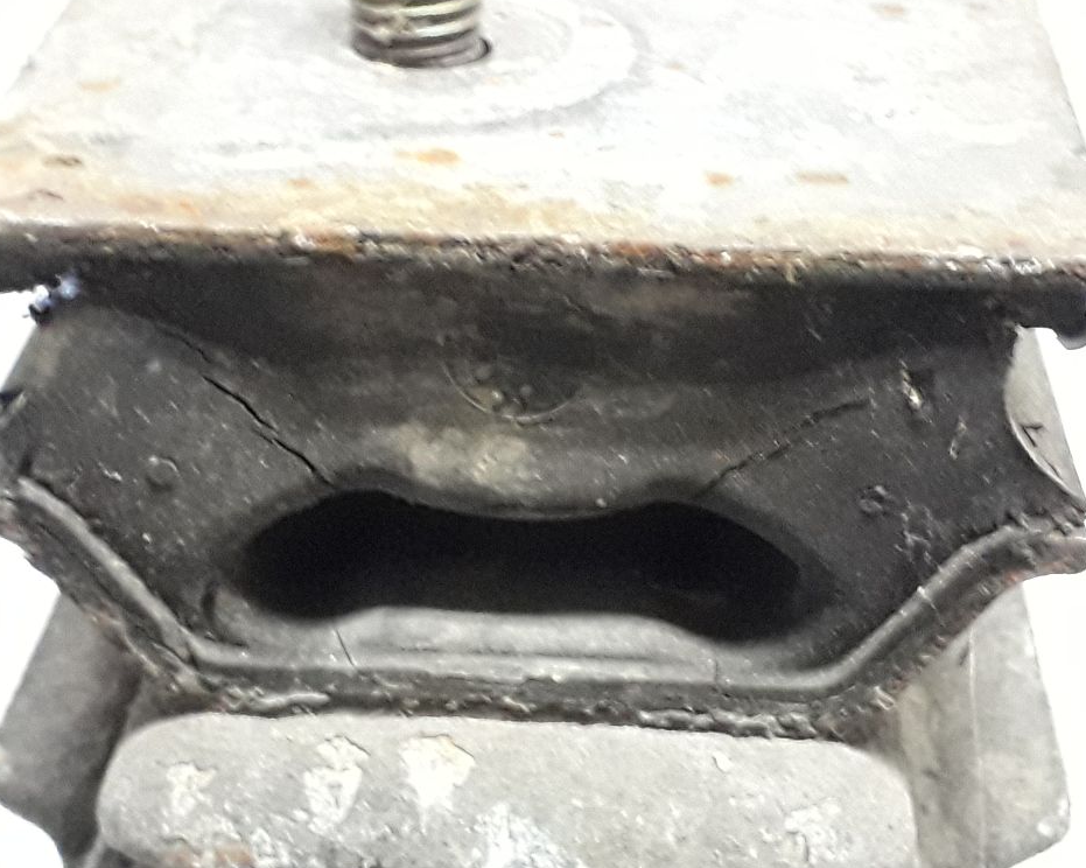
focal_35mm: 29
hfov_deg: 60.5
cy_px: 432
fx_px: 932
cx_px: 530
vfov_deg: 49.9
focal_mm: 3.6
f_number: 1.9
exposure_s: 1/20
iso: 500
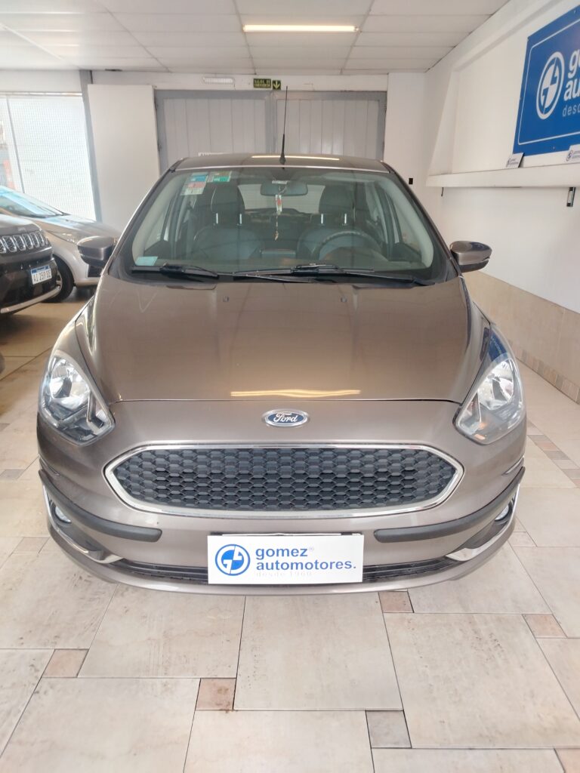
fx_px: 536
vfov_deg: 71.6
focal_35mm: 24
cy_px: 386
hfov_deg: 56.8
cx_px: 290
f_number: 1.75
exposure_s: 1/50
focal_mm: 5.25
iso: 397
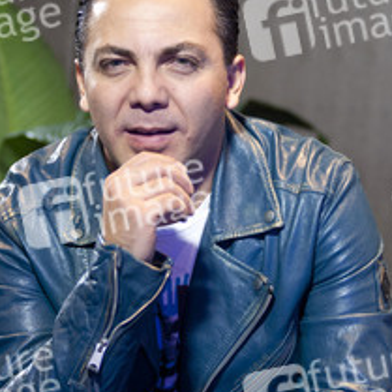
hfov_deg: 10.2
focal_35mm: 171
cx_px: 170
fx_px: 2191
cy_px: 298
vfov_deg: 10.2
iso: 2000
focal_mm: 105
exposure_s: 1/100
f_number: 2.8
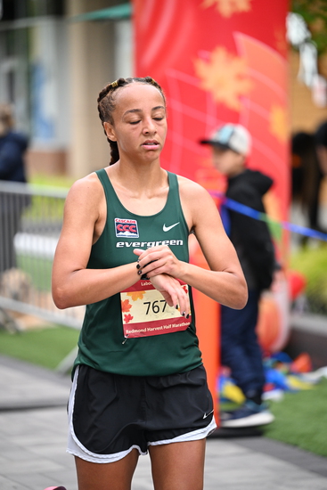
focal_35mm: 140
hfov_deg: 9.8
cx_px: 164
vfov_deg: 14.6
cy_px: 245
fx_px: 1906
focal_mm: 140
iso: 1600
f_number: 2.8
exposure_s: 1/1000
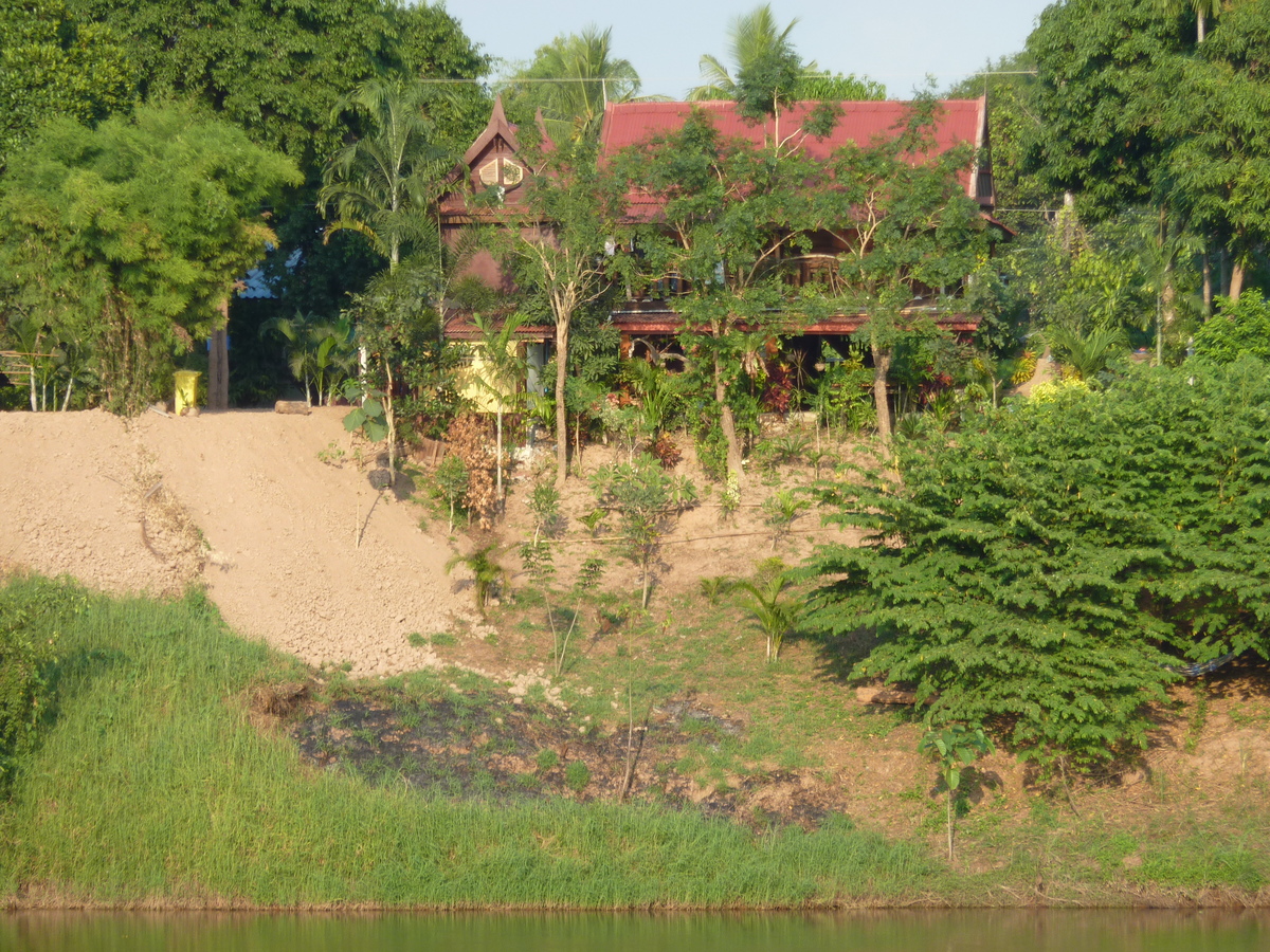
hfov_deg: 8.2
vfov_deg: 6.1
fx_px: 8879
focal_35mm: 242
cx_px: 635
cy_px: 476
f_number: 4.7
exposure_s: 1/200
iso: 80
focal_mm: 39.7
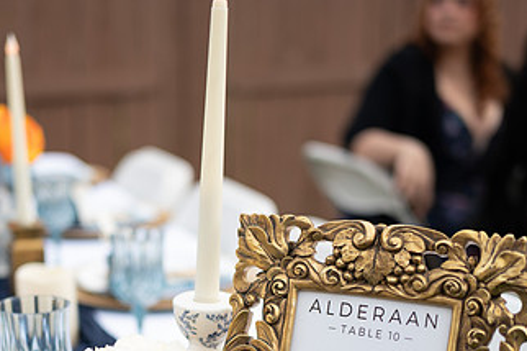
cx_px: 200
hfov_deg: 28.0
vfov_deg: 18.6
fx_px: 1053
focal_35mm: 72
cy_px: 315
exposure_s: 1/640
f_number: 2
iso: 100
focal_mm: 40
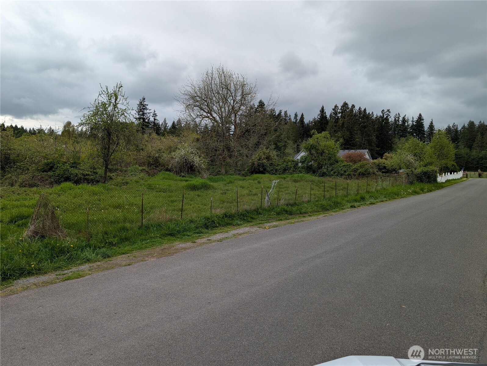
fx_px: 338
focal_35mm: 24
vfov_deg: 56.9
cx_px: 244
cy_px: 183
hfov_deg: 71.5
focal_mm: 6.9
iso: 22
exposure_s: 1/771
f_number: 1.68
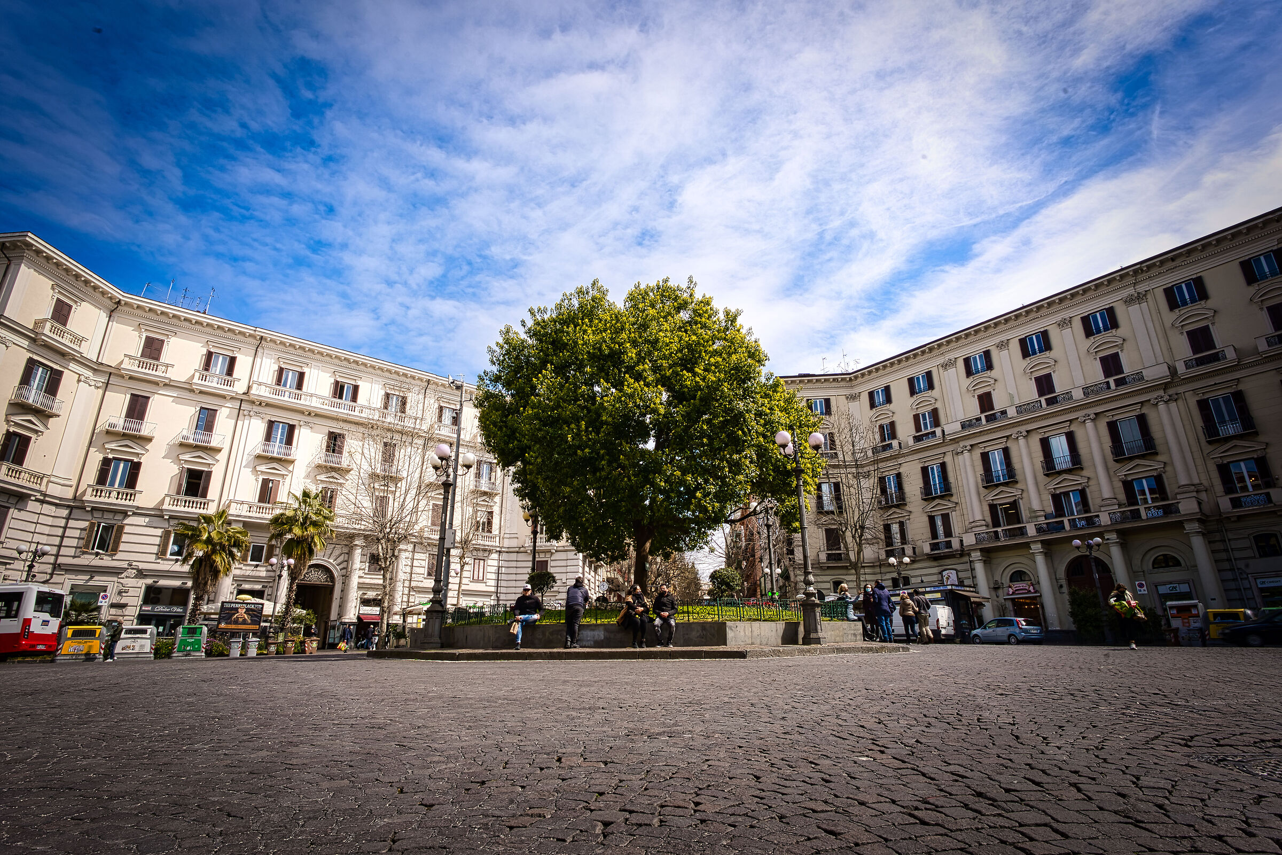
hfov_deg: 90.0
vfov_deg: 67.4
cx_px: 641
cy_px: 428
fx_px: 641
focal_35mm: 18
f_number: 18
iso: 200
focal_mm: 18
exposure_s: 1/50
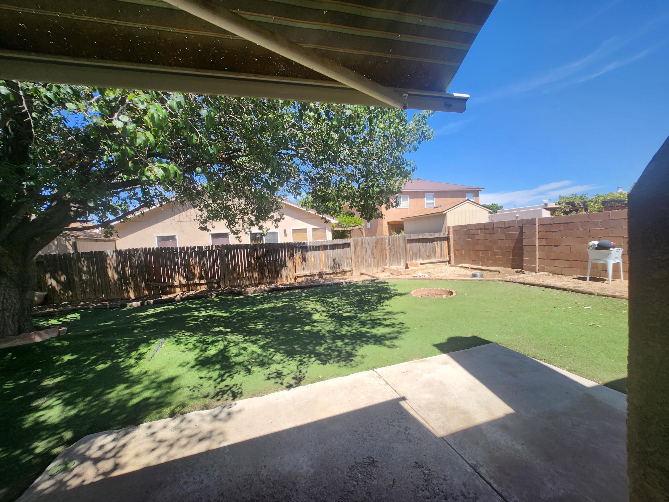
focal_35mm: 13
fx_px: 251
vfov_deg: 89.9
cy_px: 251
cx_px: 334
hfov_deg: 106.2
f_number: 2.2
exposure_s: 1/476
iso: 32
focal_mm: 1.74
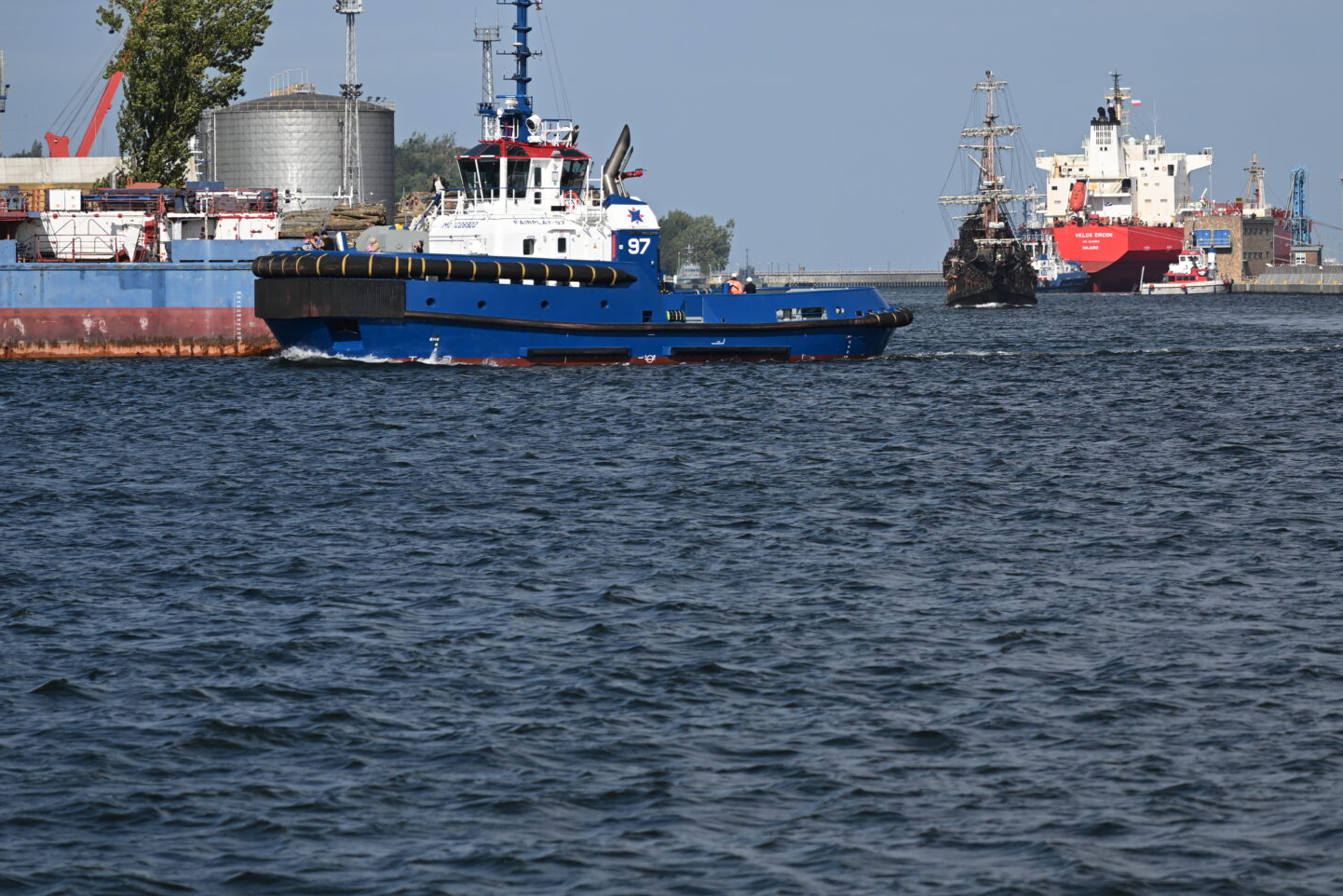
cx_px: 814
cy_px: 238
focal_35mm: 213
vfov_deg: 6.4
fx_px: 7947
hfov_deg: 9.7
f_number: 4
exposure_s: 1/2000
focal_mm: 120
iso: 100
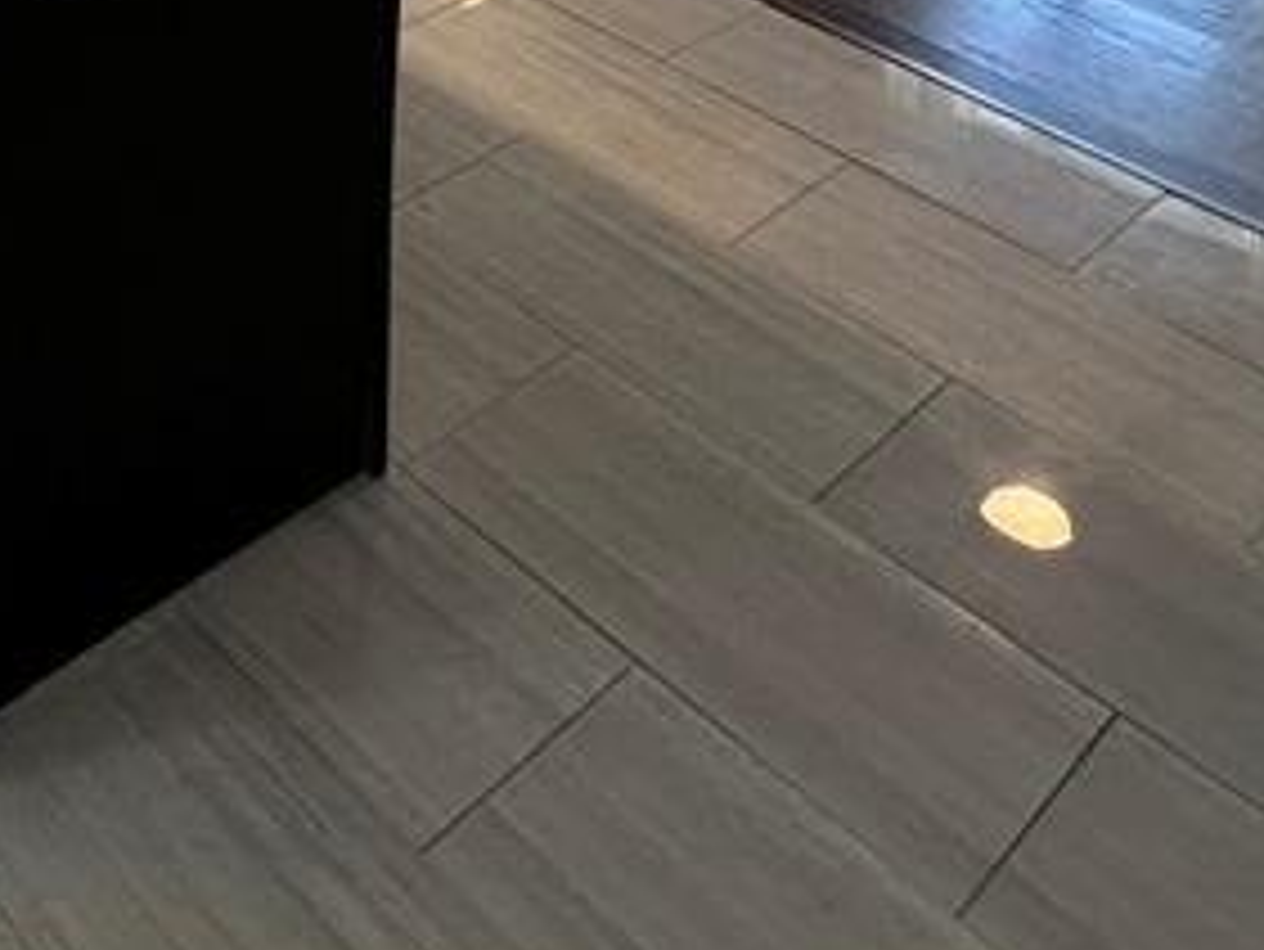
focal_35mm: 51
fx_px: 1863
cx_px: 157
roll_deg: -3.2
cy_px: -720
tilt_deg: -7.3
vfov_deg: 20.7
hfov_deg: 35.5
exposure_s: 1/120
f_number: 2.2
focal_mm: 2.22
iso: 160
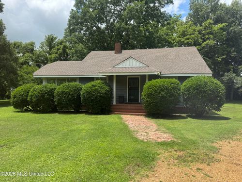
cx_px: 121
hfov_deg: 71.6
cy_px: 91
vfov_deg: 56.8
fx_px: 168
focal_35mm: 24
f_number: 1.78
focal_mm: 6.76
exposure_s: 1/3413
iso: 80
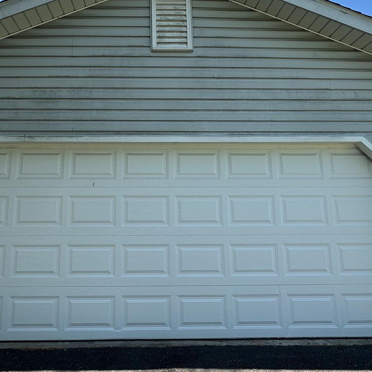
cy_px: 155
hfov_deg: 56.9
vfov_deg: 57.0
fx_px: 340
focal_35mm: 28
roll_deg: +0.6
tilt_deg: +9.9
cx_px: 152
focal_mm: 2.22
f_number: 2.2
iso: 40
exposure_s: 1/509
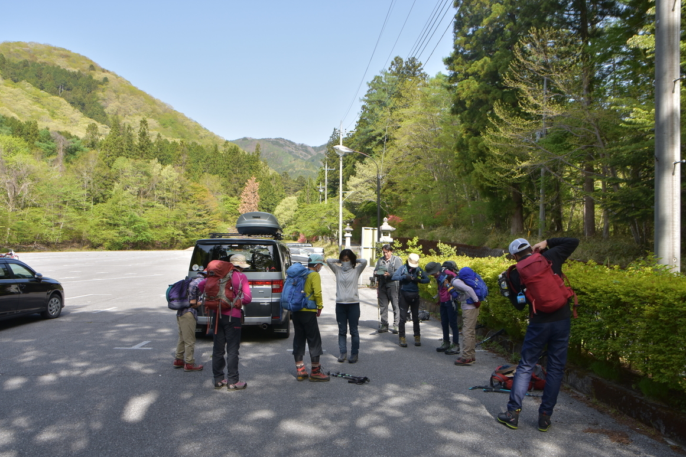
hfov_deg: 60.3
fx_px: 591
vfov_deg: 42.3
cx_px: 351
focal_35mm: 31
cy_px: 233
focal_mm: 20
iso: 100
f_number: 6.3
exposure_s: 1/160
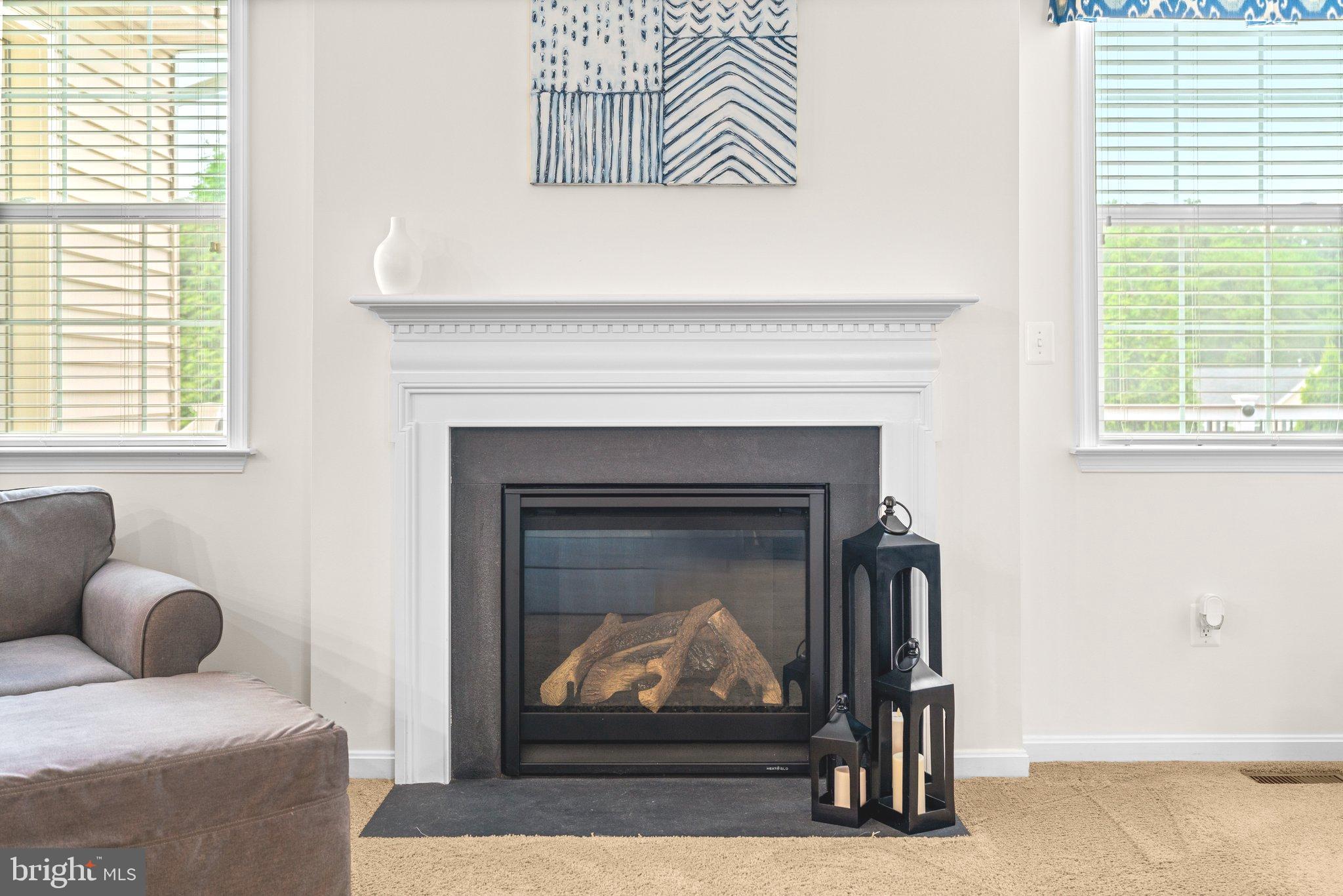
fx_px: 1306
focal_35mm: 35
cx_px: 672
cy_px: 448
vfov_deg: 37.9
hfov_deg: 54.4
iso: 400
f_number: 4
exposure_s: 1/10
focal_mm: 35
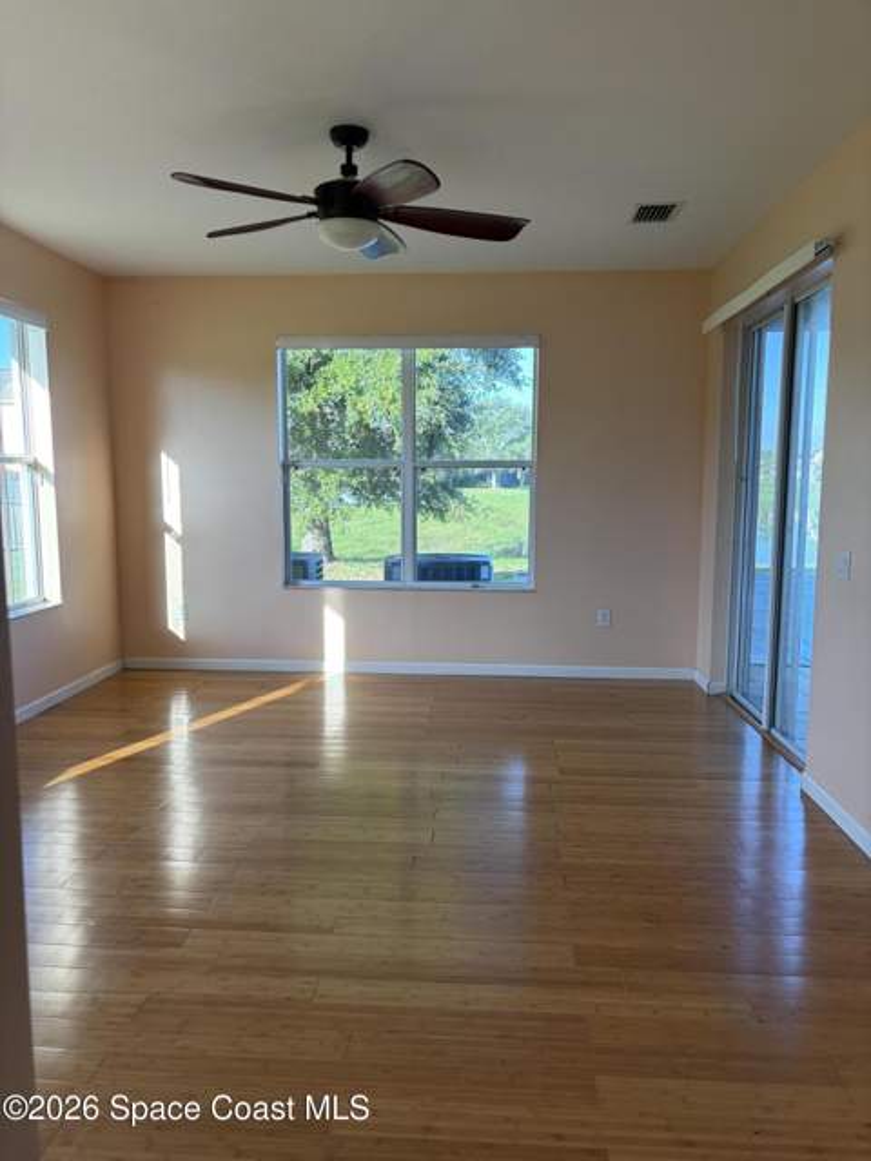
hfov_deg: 53.1
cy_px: 580
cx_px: 436
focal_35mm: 26
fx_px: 872
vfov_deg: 67.3
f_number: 1.6
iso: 32
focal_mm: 5.96
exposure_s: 1/123
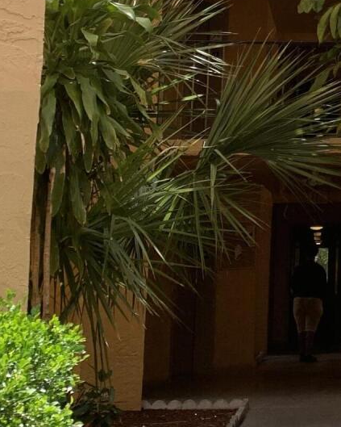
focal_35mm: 96
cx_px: 538
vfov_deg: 19.3
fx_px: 1211
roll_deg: +0.6
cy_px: -19
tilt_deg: +14.0
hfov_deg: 14.7
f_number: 1.8
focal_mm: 4.25
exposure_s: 1/835
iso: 25
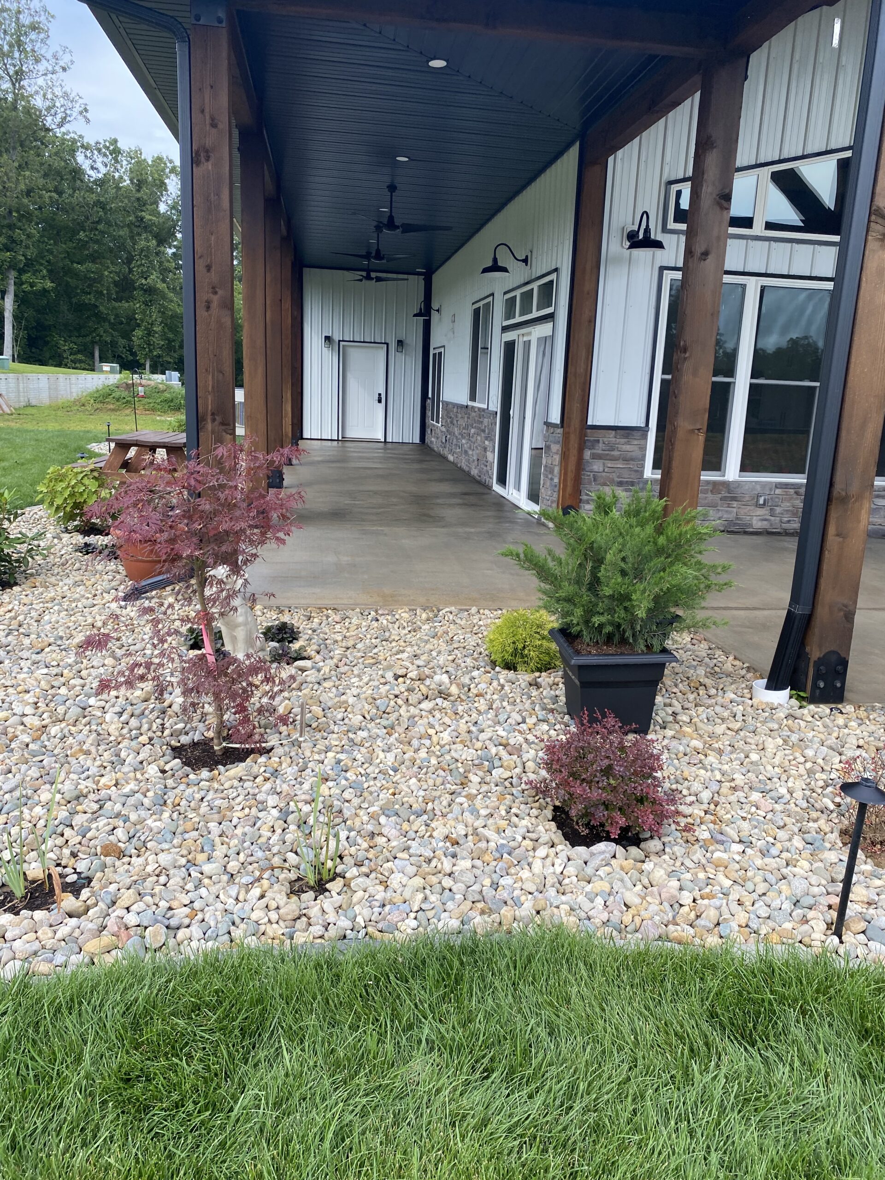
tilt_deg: -10.4
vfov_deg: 67.3
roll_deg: -2.6
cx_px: 442
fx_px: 886
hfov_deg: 53.1
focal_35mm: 26
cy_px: 590
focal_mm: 4.25
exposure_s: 1/591
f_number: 1.8
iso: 32
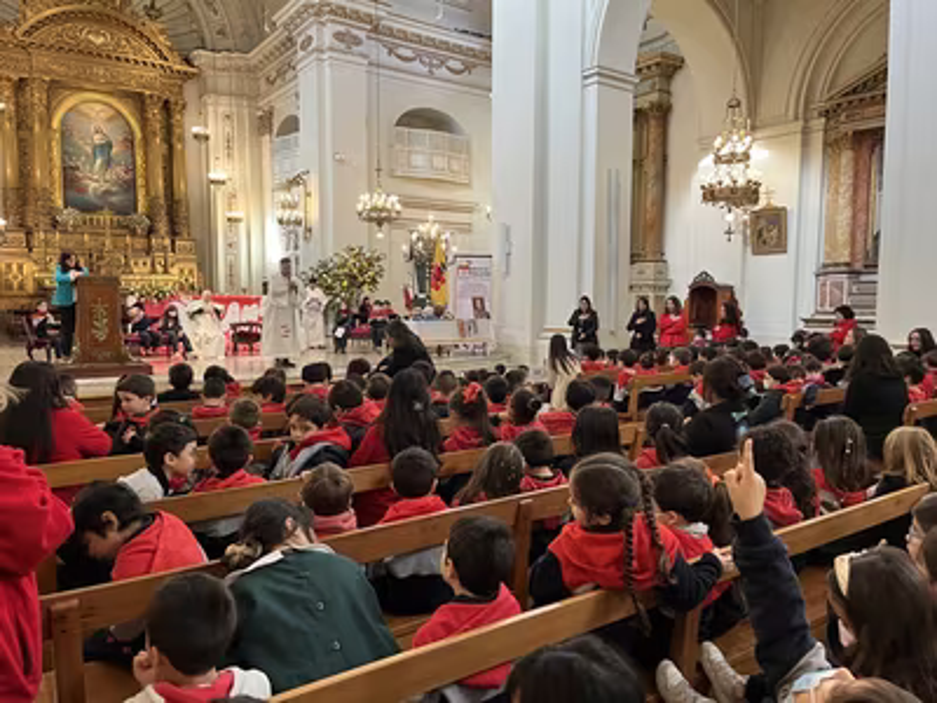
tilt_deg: -4.7
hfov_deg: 67.3
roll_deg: +0.4
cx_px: 468
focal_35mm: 26
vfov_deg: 53.1
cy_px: 352
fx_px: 704
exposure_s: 1/50
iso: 160
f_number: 1.6
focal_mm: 5.1
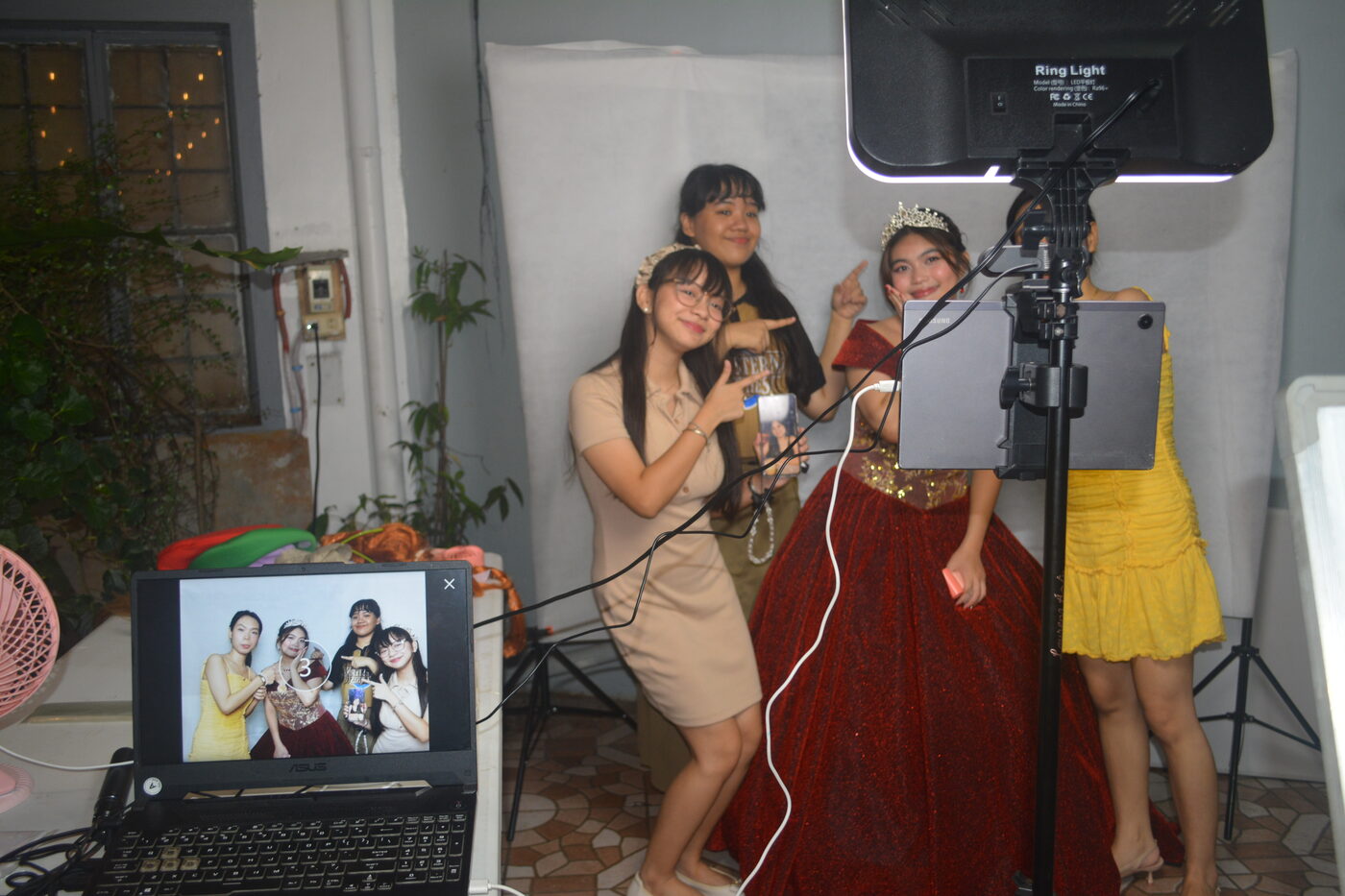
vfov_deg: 40.0
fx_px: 1233
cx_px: 672
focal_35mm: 33
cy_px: 448
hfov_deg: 57.2
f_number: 3.8
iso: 500
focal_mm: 22
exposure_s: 1/60
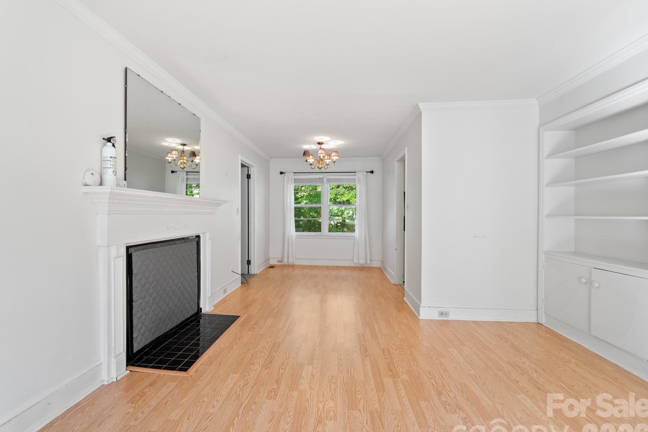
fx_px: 288
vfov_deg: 73.7
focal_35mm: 16
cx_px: 309
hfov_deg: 96.7
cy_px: 229
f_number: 4.5
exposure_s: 1/30
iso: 320
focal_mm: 10
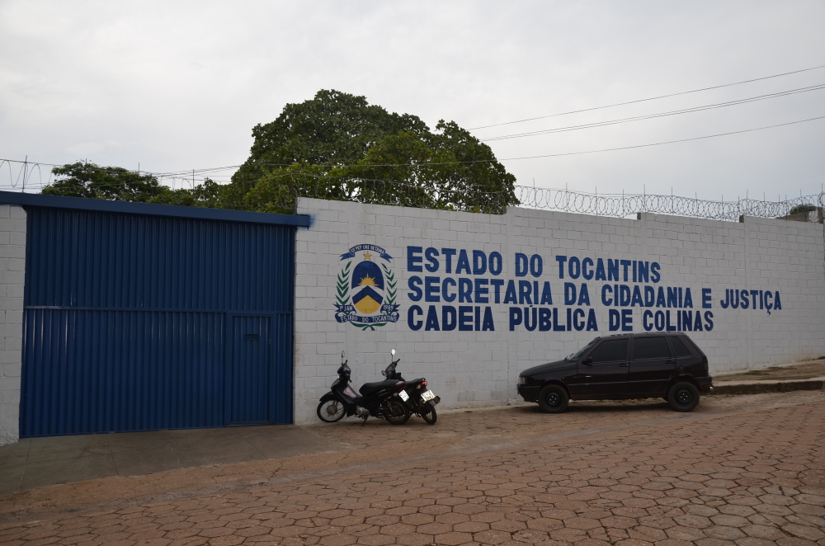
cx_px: 412
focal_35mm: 32
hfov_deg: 59.6
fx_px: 720
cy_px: 273
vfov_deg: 41.5
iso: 100
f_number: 5.6
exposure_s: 1/250
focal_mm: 21
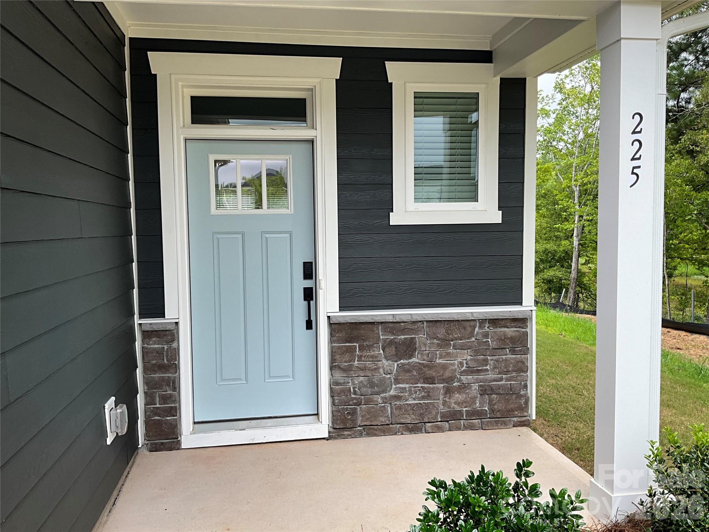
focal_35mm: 29
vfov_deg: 48.2
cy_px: 266
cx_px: 354
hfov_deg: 61.7
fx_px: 594
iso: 20
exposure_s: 1/203
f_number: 1.8
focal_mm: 3
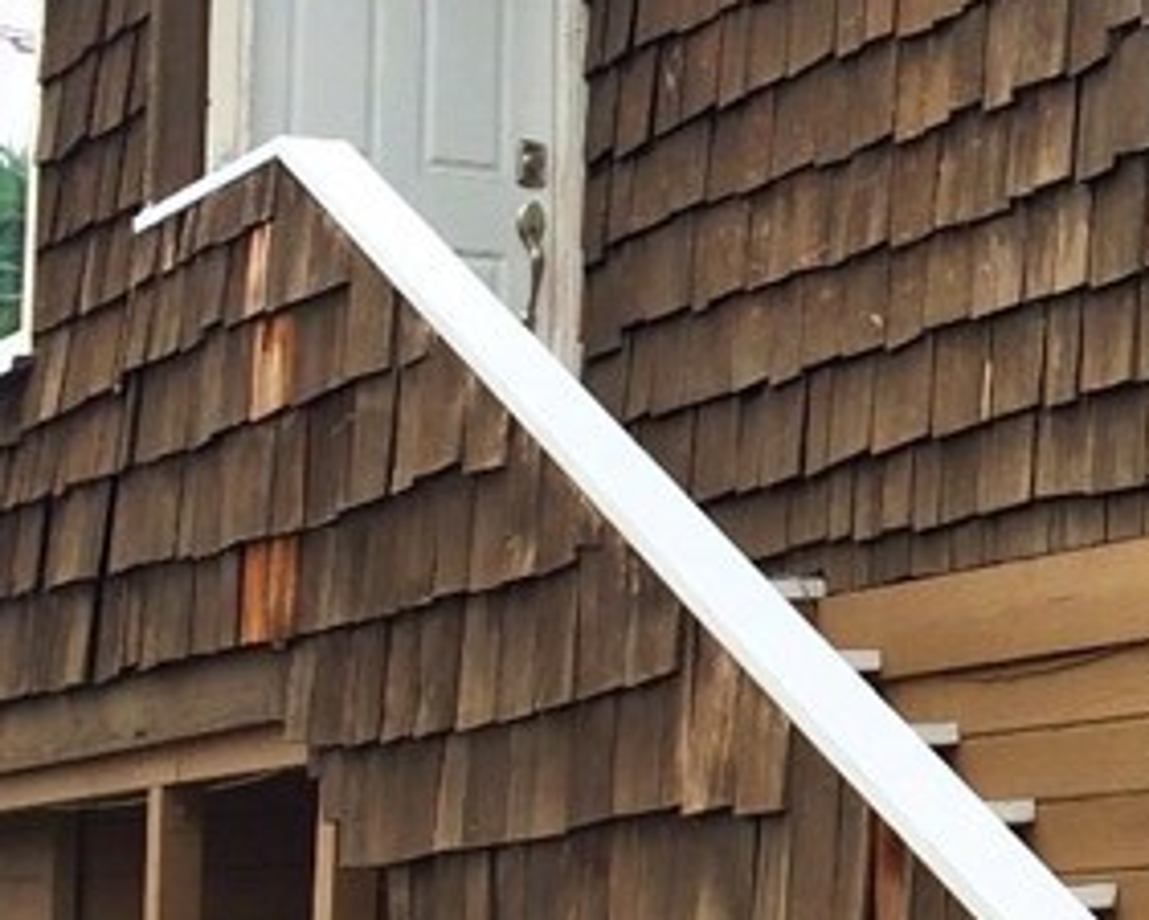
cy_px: 209
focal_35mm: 103
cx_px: 1570
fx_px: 3504
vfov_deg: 14.9
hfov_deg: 17.3
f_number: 2.2
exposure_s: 1/1172
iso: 32
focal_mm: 4.15
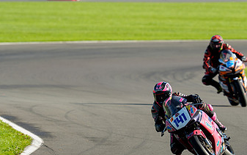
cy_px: 98
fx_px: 4728
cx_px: 172
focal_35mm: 702
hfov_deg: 3.0
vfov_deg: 1.9
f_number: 6.3
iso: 125
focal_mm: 400
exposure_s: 1/400
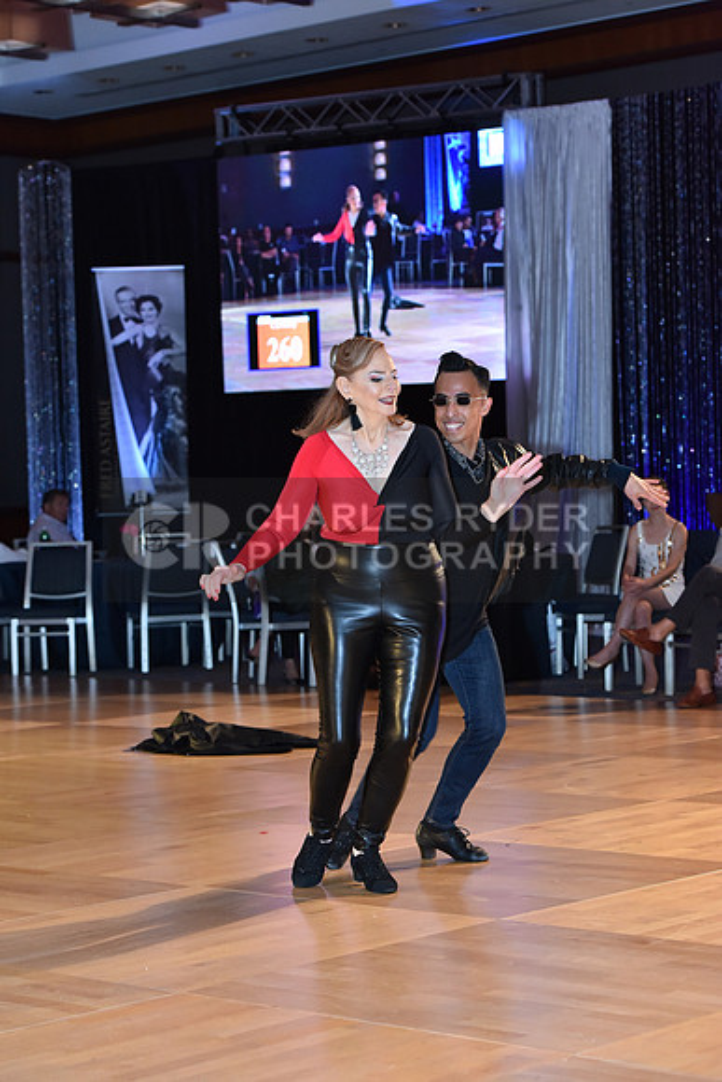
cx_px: 361
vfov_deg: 23.6
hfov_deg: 15.9
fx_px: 2585
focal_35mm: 86
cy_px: 541
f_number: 5
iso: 2000
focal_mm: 86
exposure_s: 1/250
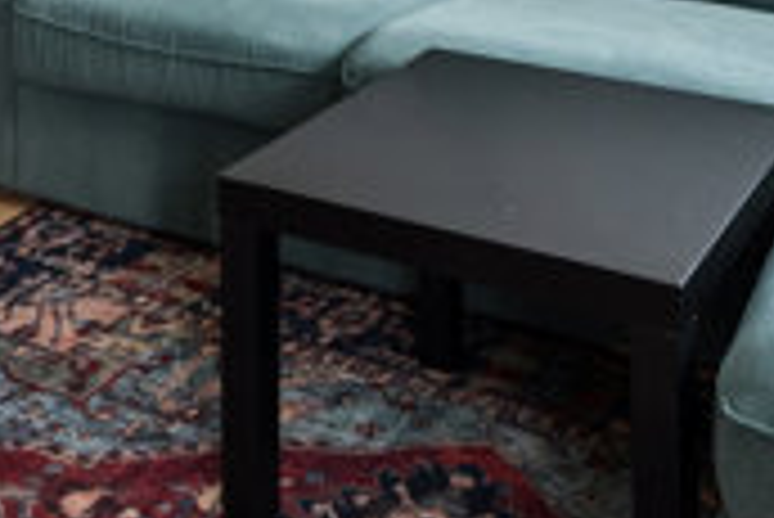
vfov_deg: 17.1
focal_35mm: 65
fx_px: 1399
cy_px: -426
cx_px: 342
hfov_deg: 30.9
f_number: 13
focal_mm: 14
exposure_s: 1/25
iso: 400
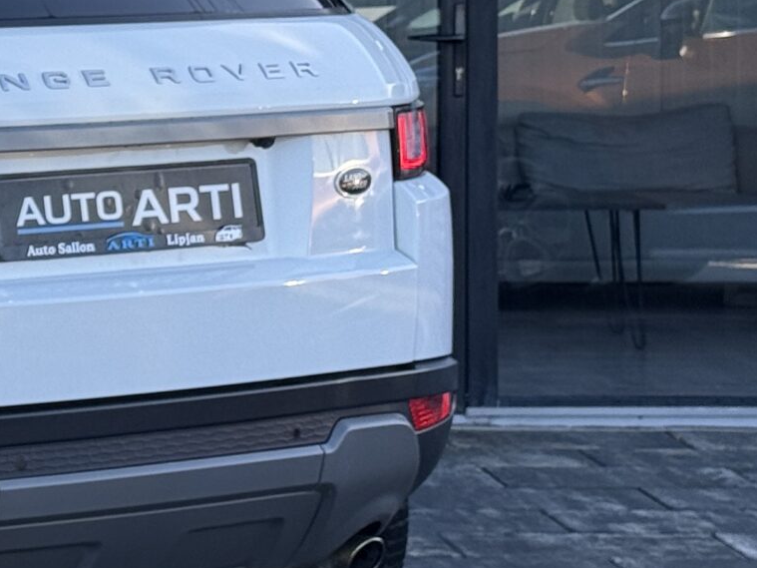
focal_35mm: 162
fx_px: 3542
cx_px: -370
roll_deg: +0.4
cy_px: 71
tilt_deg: -1.2
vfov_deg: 9.1
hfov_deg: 11.7
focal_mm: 6.76
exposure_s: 1/754
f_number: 1.78
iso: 64
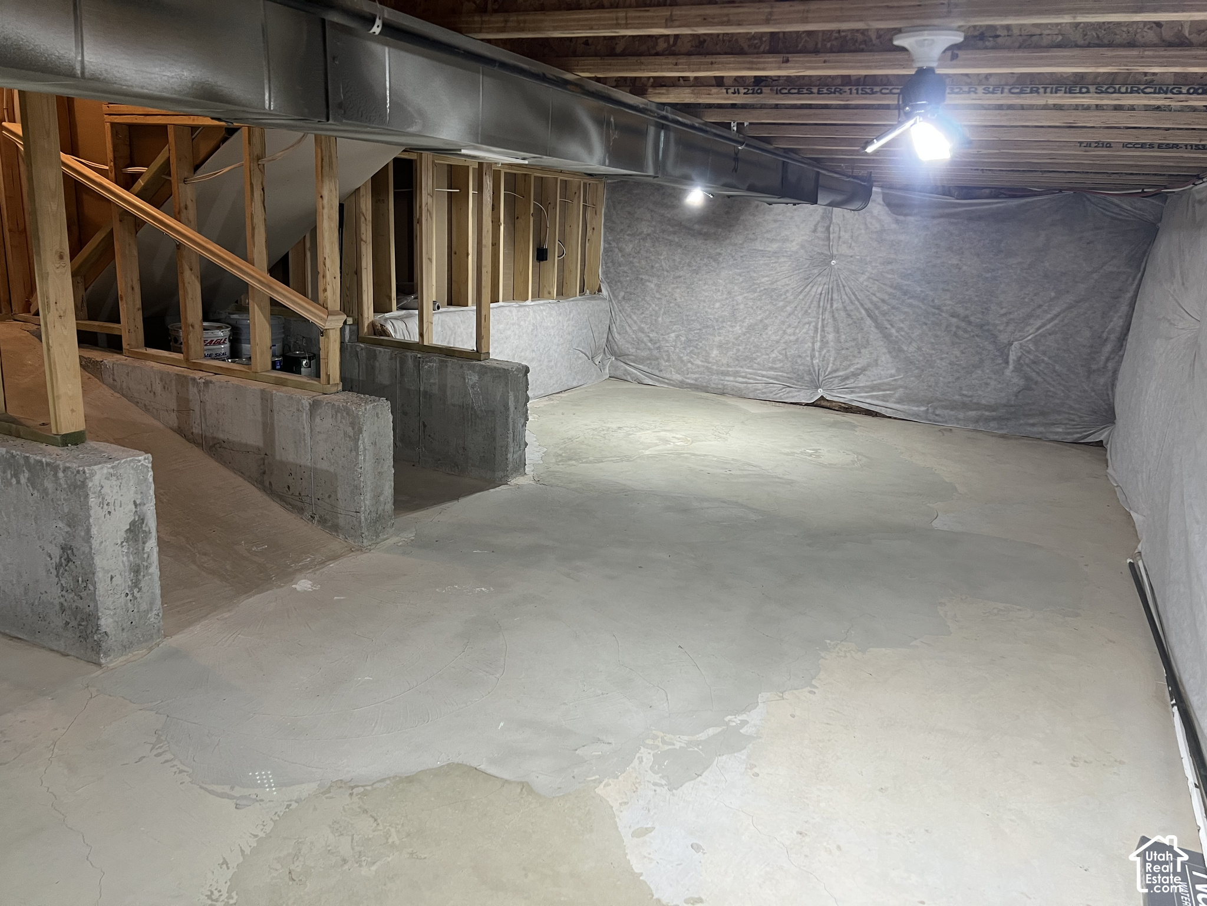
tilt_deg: -14.2
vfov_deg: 53.1
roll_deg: -3.0
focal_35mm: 26
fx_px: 907
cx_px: 604
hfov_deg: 67.3
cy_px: 453
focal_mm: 5.7
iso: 100
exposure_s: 1/60
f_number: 1.5
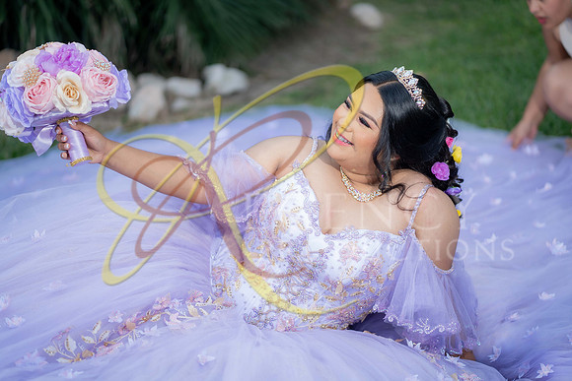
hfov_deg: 23.9
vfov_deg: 16.1
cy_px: 190
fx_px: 1351
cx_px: 286
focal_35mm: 85
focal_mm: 85
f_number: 1.8
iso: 125
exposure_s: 1/1250
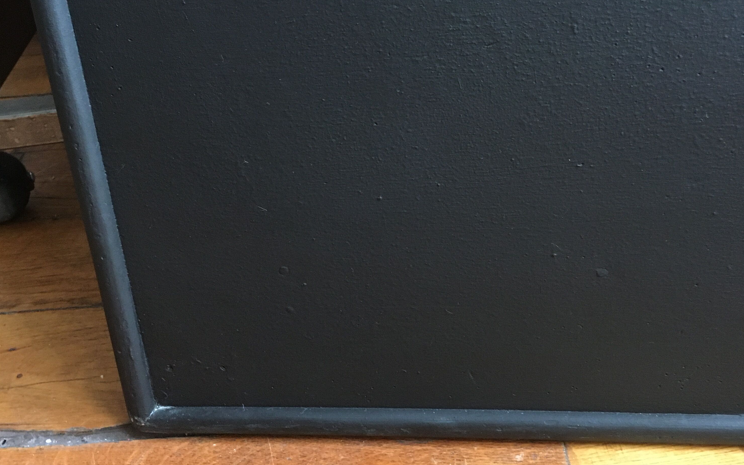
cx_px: 368
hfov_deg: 47.2
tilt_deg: -34.2
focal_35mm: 42
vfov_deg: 30.5
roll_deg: +5.9
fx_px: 852
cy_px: 194
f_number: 2.2
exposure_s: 1/25
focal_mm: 4.15
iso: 200
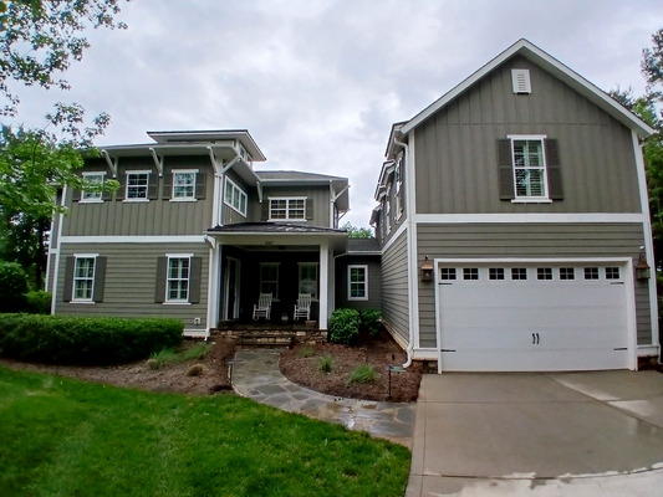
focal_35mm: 17
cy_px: 248
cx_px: 332
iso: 50
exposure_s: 1/967
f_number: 2.2
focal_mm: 1.4
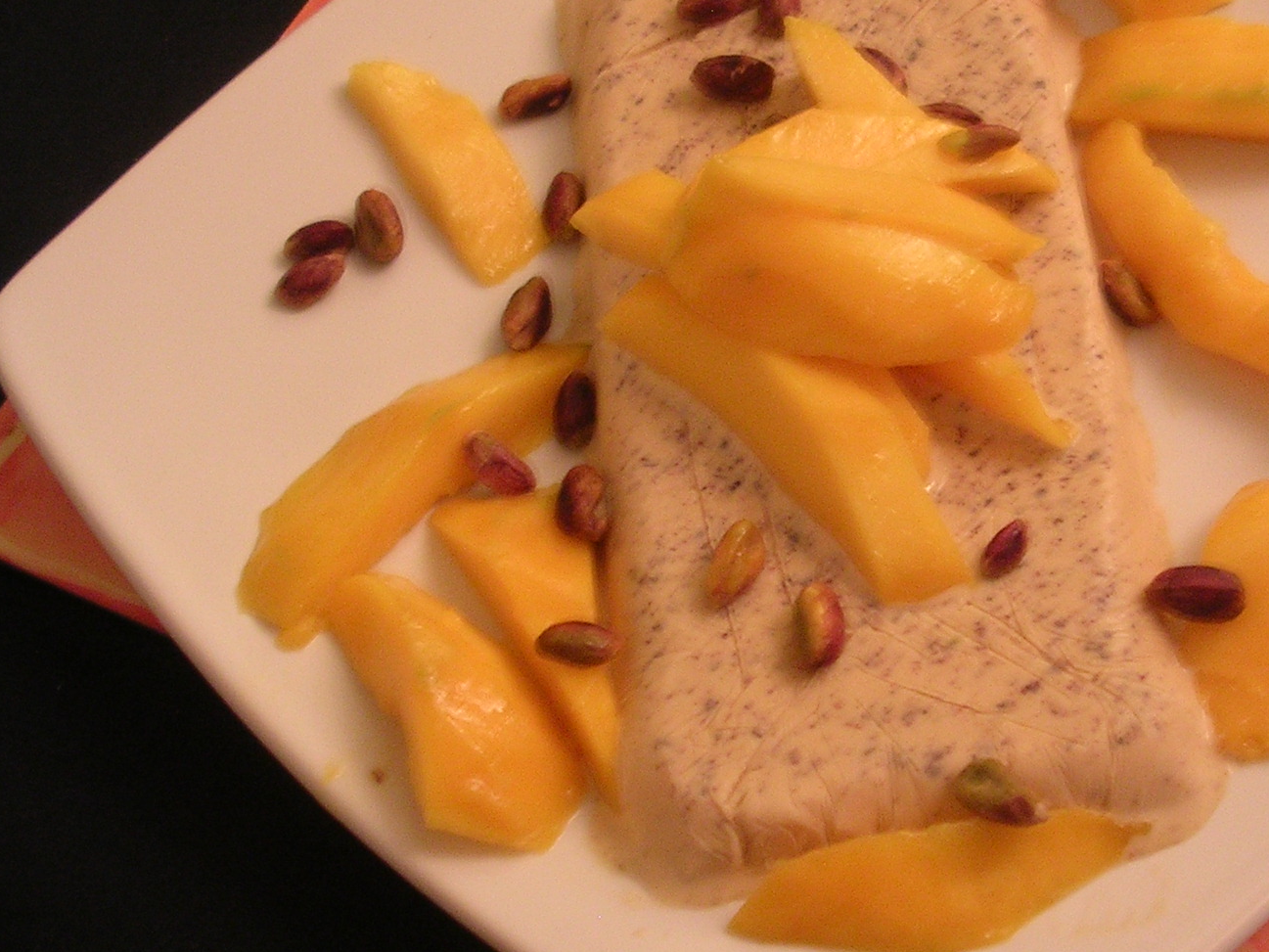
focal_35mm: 60
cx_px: 914
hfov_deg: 31.7
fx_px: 2200
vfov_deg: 24.4
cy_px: 415
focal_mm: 5.8
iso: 81
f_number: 2.8
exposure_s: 1/5.6
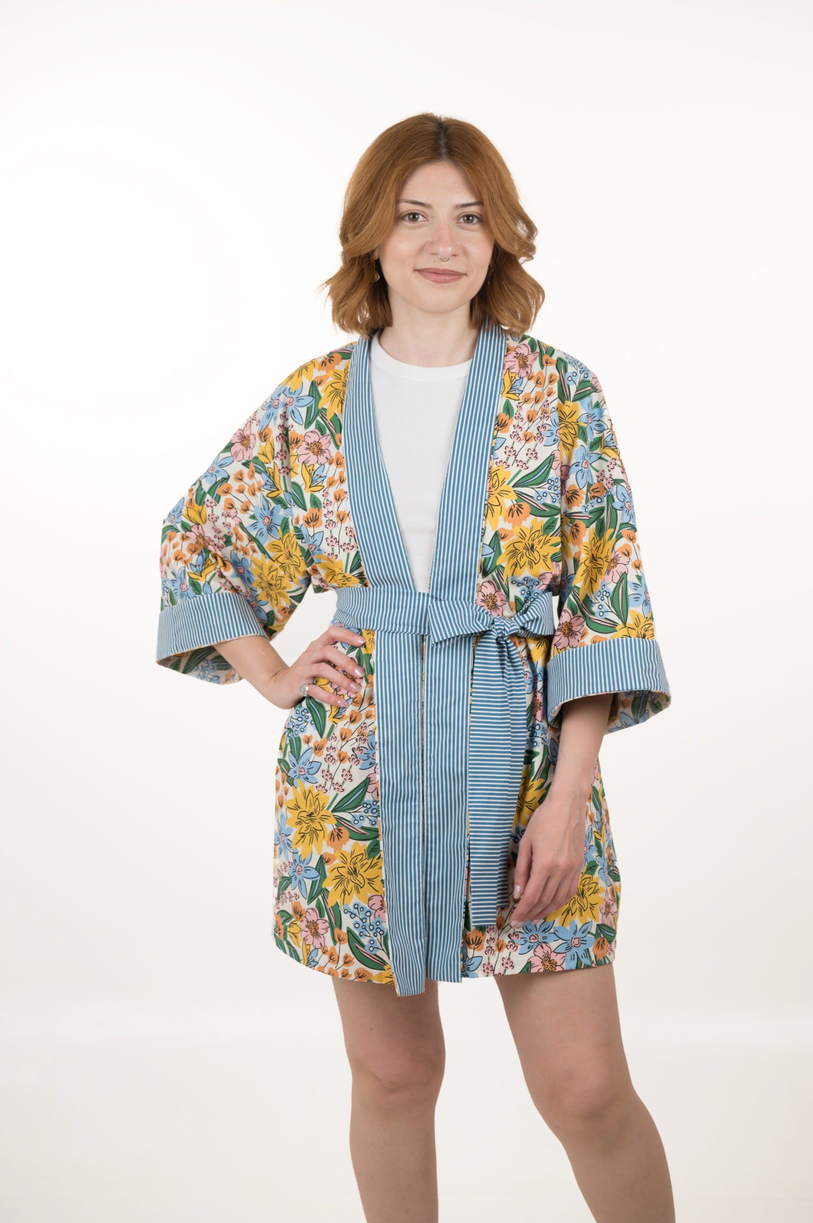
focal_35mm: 61
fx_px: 2069
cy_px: 612
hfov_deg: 22.2
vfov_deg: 32.9
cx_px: 406
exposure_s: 1/160
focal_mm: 61
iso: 640
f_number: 4
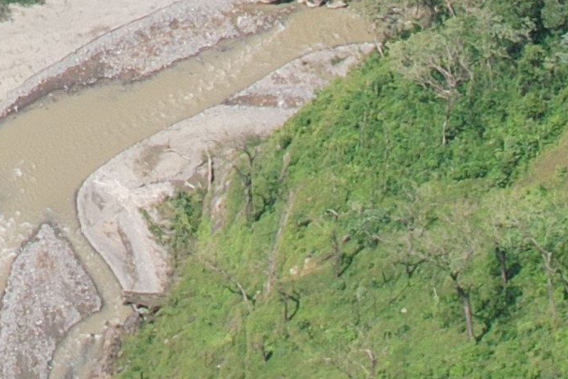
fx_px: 2729
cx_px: -515
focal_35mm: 173
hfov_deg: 11.0
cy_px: -964
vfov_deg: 6.7
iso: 200
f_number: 2.8
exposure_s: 1/2000
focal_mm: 8.38
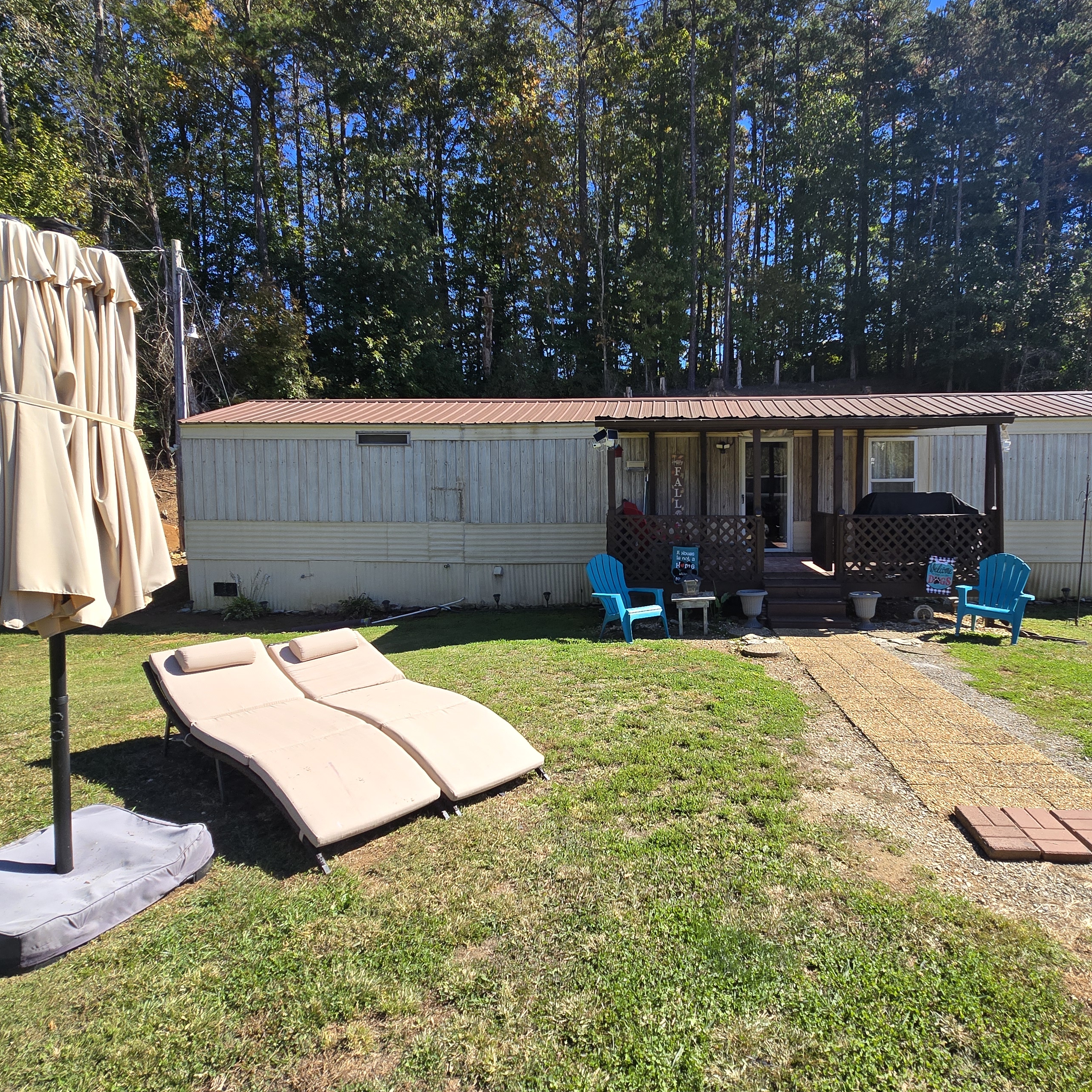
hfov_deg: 80.2
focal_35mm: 18
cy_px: 522
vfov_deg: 80.7
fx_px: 642
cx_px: 628
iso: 50
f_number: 2.2
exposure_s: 1/1283
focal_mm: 2.2
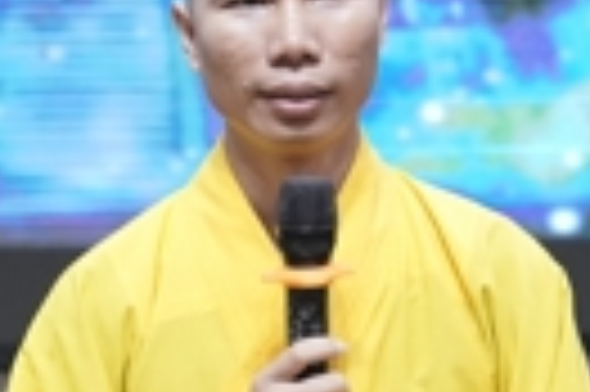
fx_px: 3405
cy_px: 110
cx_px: 266
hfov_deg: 9.9
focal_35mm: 208
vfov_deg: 6.6
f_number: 2.8
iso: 4000
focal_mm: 42
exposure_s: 1/400
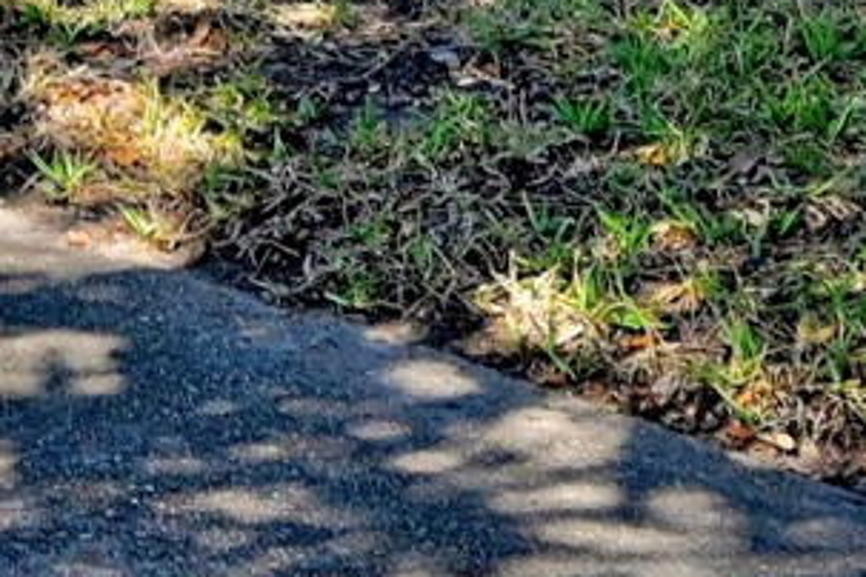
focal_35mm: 215
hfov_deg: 9.1
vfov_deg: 6.0
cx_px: -780
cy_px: -968
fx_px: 5172
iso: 400
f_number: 8
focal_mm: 30
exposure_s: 1/640
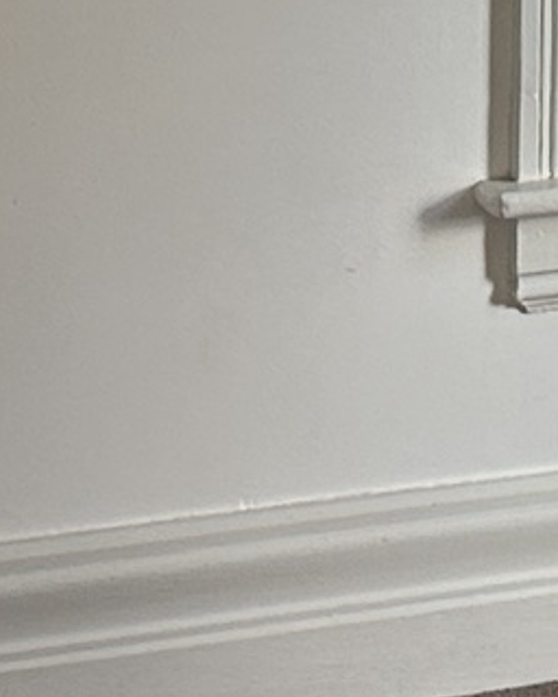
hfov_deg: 6.7
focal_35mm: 225
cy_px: -429
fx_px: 4645
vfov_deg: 8.4
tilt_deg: -6.2
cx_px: 918
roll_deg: -0.7
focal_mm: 6.86
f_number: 1.78
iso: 100
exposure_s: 1/121
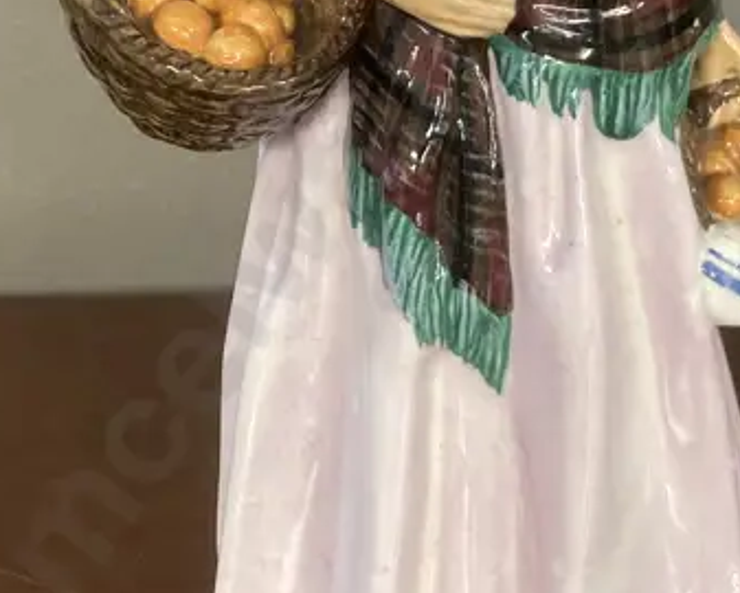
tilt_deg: -15.4
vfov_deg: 18.1
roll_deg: +0.6
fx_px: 1819
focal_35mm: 83
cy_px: 18
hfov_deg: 22.9
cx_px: 461
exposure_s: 1/50
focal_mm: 3.99
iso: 200
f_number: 1.8
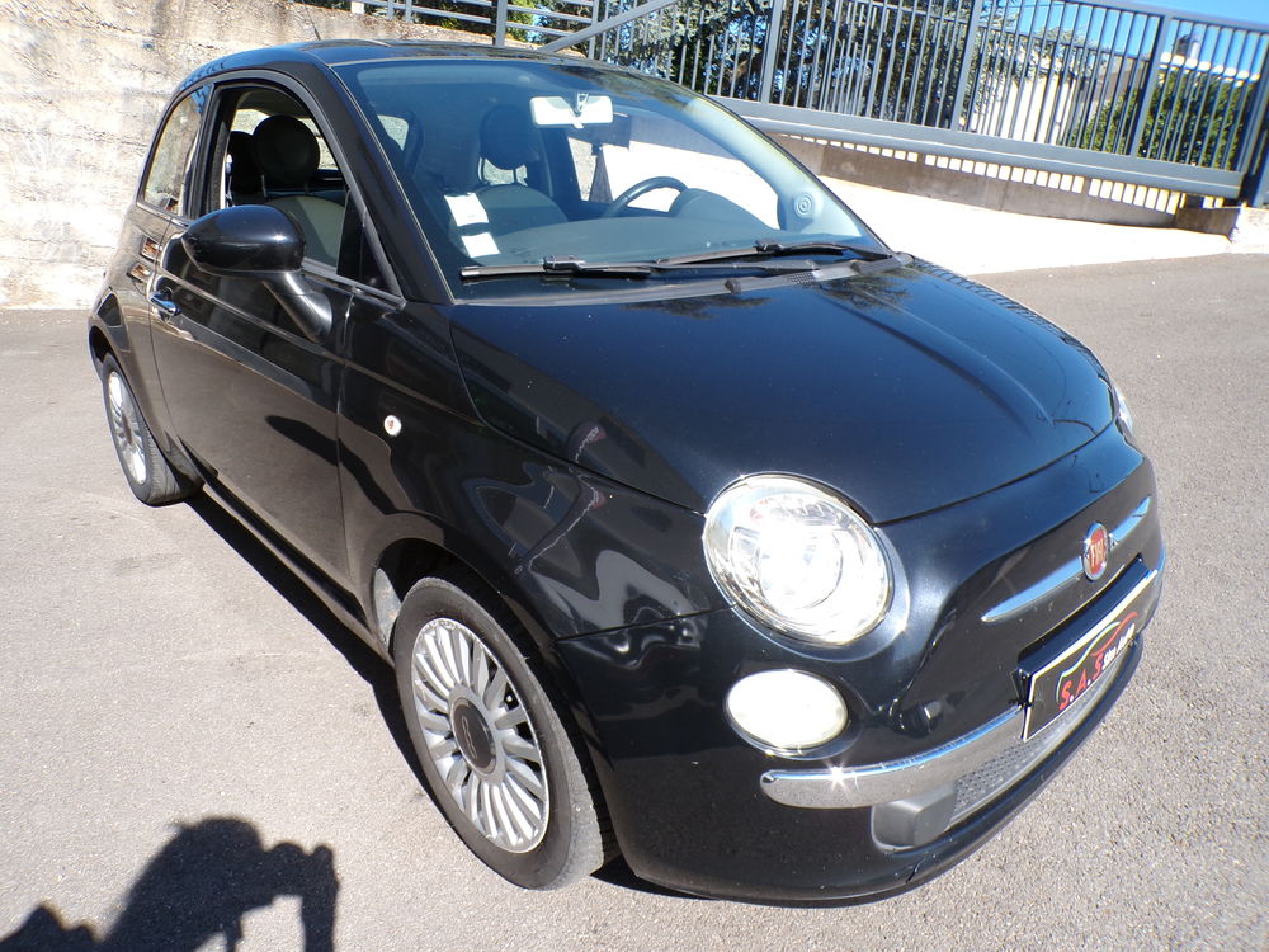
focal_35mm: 24
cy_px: 476
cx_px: 634
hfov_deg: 71.6
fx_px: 880
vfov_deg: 56.8
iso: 100
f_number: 4.4
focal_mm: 4.3
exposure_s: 1/280
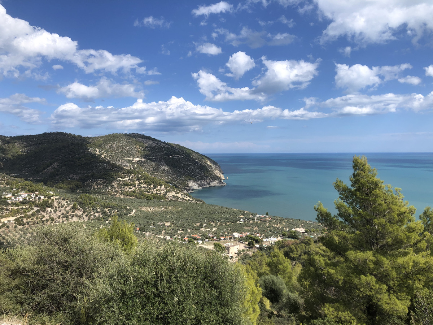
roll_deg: +1.0
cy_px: 162
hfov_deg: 63.4
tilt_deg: -1.8
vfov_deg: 49.7
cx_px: 216
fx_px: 350
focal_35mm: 28
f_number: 1.8
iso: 20
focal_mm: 4
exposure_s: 1/2825
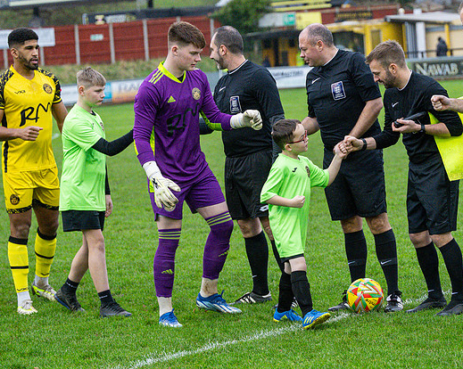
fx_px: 1930
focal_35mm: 141
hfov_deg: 13.6
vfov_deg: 10.9
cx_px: 327
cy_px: 217
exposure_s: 1/2000
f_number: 2.8
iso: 2000
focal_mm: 70
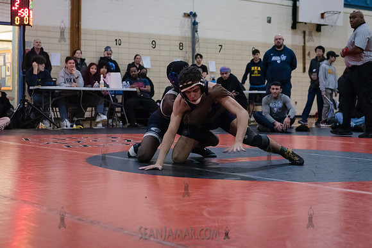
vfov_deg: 20.9
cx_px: 186
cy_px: 124
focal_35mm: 65
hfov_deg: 30.9
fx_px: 673
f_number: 3.2
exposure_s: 1/400
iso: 8000
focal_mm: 56
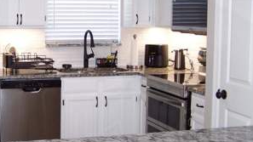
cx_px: 66
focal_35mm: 67
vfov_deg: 18.0
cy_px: 54
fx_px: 449
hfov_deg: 31.0
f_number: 2.8
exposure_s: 1/60
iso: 140
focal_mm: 6.3
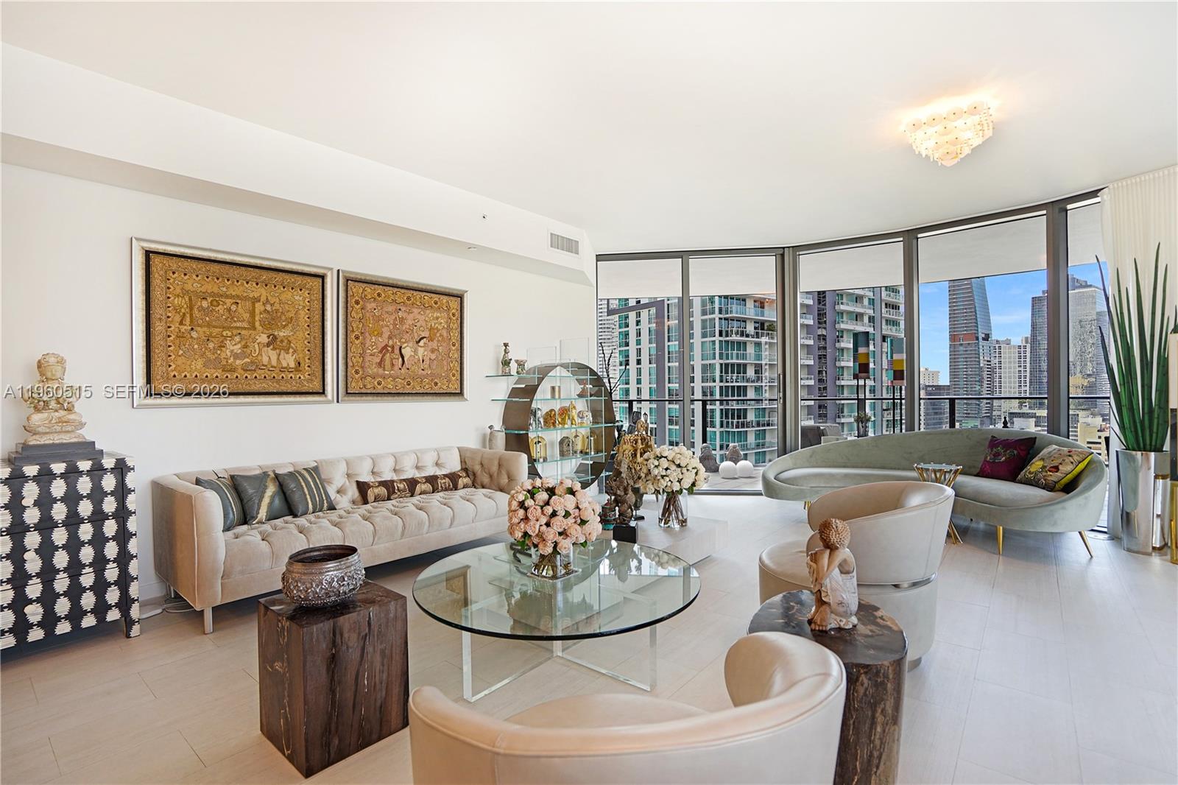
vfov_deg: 73.7
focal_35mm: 16
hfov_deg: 96.7
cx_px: 589
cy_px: 392
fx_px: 523
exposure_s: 1/125
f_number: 4.5
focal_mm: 16
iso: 400
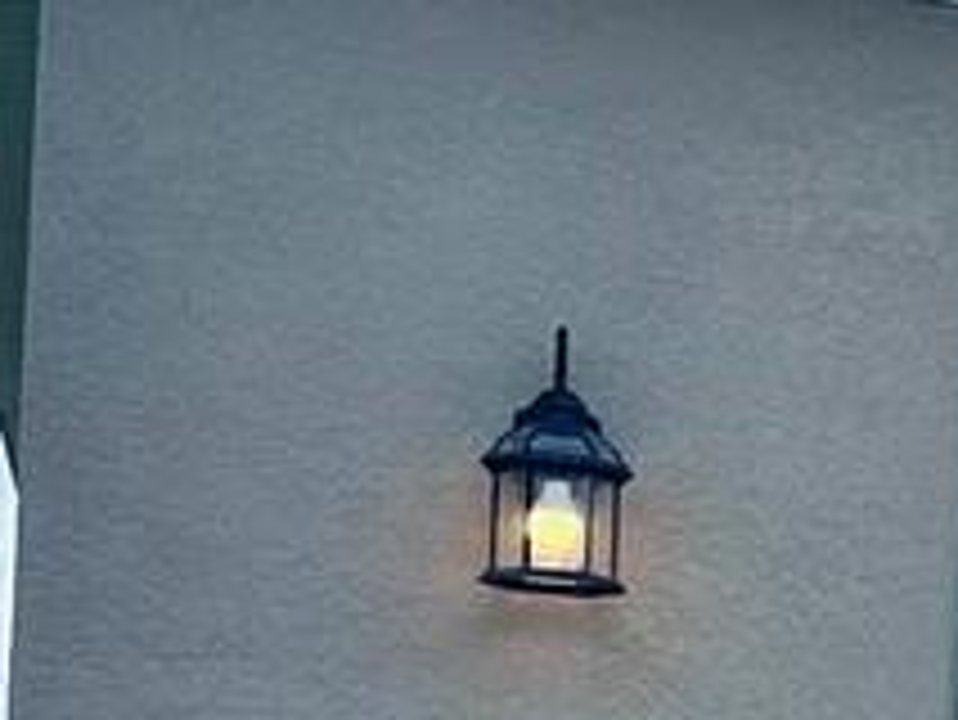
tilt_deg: +1.0
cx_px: 3166
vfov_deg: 8.0
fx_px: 4984
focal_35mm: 180
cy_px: 1188
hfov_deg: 8.5
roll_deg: -2.7
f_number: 1.78
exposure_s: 1/3597
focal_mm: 6.86
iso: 80
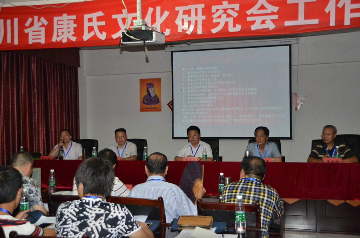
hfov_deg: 45.0
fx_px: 434
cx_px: 180
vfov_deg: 30.7
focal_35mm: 44
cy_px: 119
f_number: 4
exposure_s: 1/60
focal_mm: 29
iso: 800
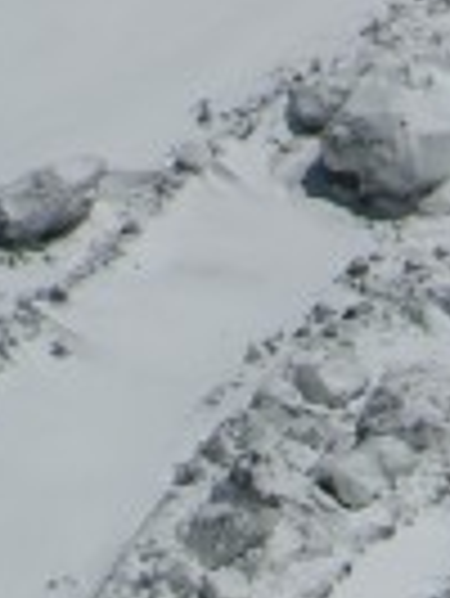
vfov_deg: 1.3
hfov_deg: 1.0
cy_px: 1218
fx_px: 26910
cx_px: 328
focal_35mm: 1555
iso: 50
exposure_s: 1/708
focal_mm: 67.7
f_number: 7.4
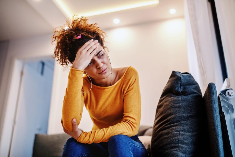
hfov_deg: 54.4
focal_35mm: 35
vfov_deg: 37.8
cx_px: 118
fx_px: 228
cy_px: 78
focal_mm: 35
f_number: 1.4
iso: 500
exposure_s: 1/250
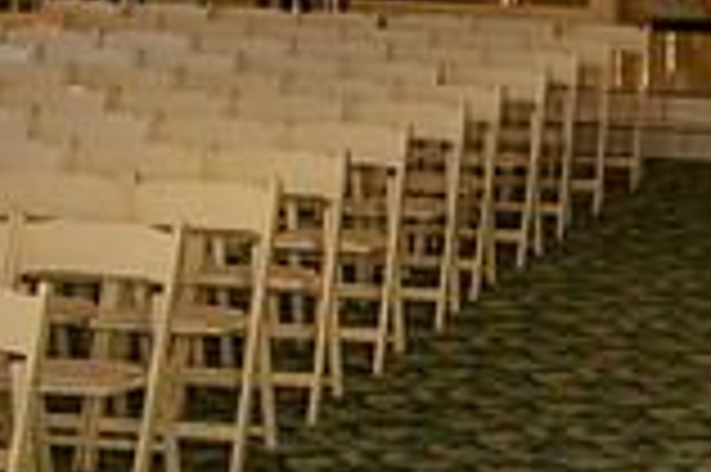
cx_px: 936
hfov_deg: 14.4
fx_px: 2683
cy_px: 811
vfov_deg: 9.6
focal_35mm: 136
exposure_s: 1/250
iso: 320
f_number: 4.5
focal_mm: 37
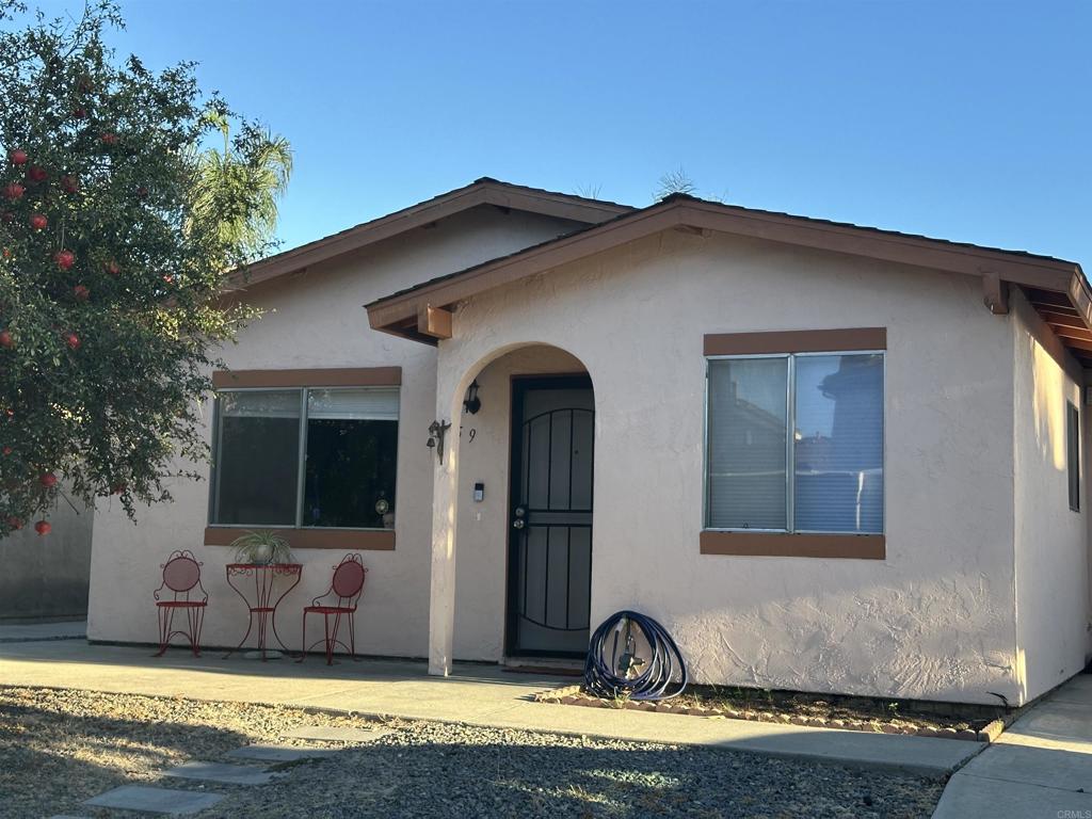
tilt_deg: +8.9
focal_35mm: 48
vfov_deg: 30.3
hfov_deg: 39.7
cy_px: 410
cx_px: 546
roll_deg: -4.2
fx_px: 1514
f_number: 1.78
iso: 64
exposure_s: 1/830
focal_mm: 6.86
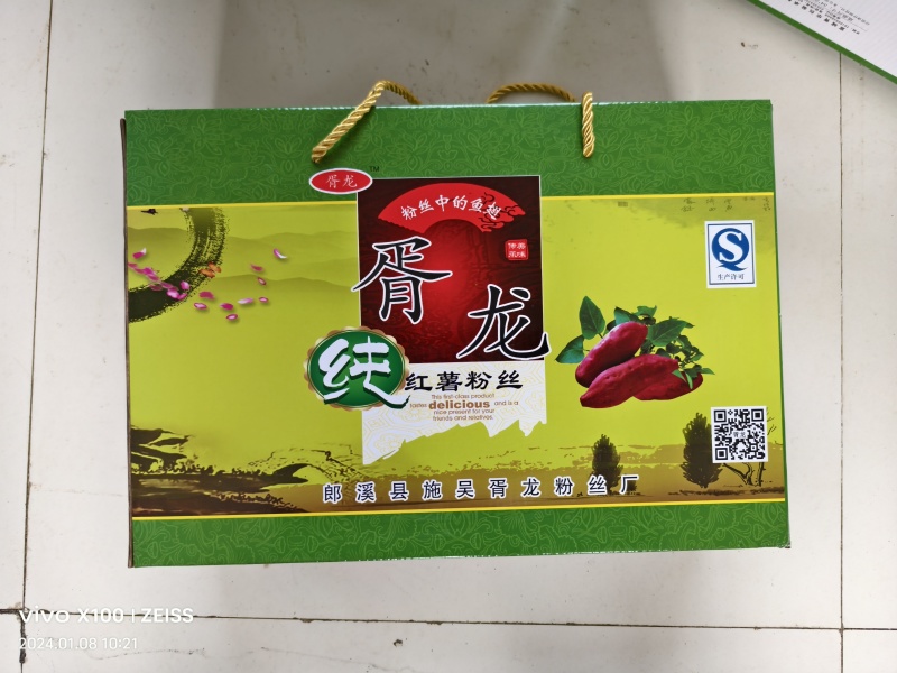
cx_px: 448
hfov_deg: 73.9
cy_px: 336
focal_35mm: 23
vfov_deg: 58.9
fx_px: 596
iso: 136
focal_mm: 5.6
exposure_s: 1/100
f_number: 1.57
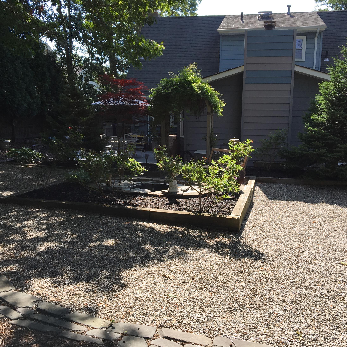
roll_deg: -1.8
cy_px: 170
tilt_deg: -6.2
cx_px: 182
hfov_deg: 47.2
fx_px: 397
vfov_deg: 47.2
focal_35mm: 35
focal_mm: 4.15
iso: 25
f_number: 2.2
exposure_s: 1/545
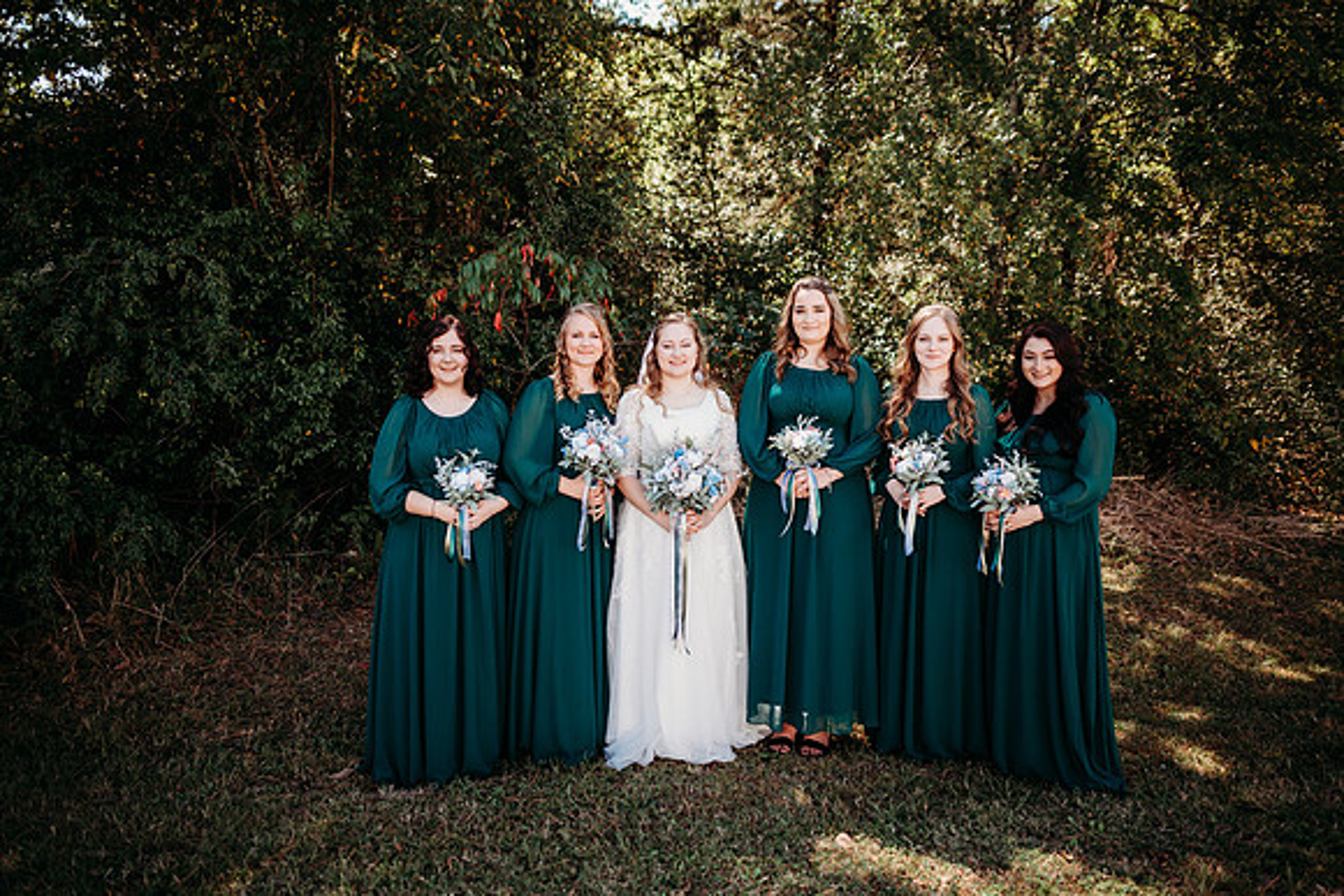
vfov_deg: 53.2
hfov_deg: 73.7
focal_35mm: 24
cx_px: 672
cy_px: 448
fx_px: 896
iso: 160
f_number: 2.2
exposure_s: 1/800
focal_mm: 24
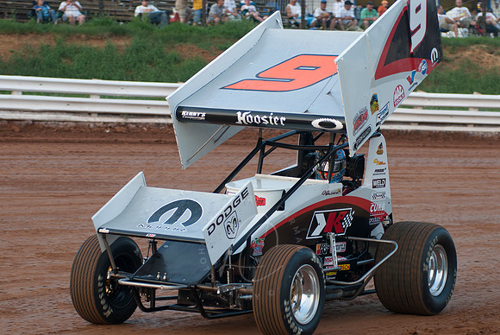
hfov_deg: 17.0
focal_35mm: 120
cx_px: 250
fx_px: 1668
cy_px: 168
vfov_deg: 11.4
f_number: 3.5
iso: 200
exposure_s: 1/400
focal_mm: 80
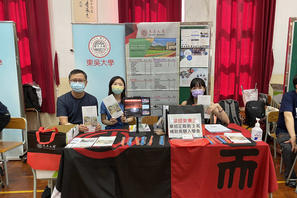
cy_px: 110
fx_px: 231
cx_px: 152
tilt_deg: -10.0
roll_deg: +0.3
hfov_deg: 65.5
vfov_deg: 46.3
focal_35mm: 28
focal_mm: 4.25
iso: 80
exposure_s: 1/50
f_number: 1.8
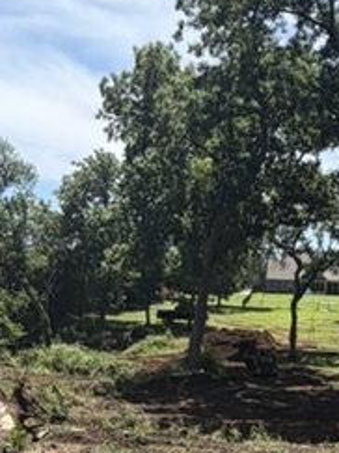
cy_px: 479
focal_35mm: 59
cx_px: 268
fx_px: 771
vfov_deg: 29.9
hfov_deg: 24.4
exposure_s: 1/770
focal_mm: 2.22
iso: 32
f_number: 2.2
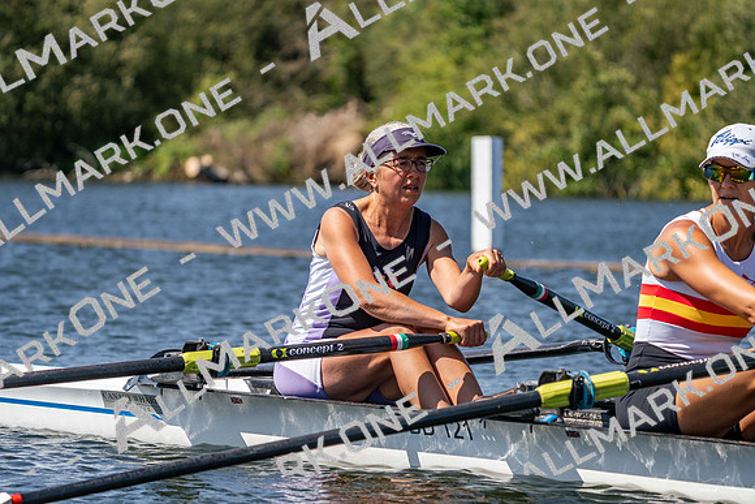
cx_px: 378
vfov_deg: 6.9
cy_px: 252
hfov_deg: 10.3
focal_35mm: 200
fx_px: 4195
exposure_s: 1/2000
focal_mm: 200
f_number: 5.6
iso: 250
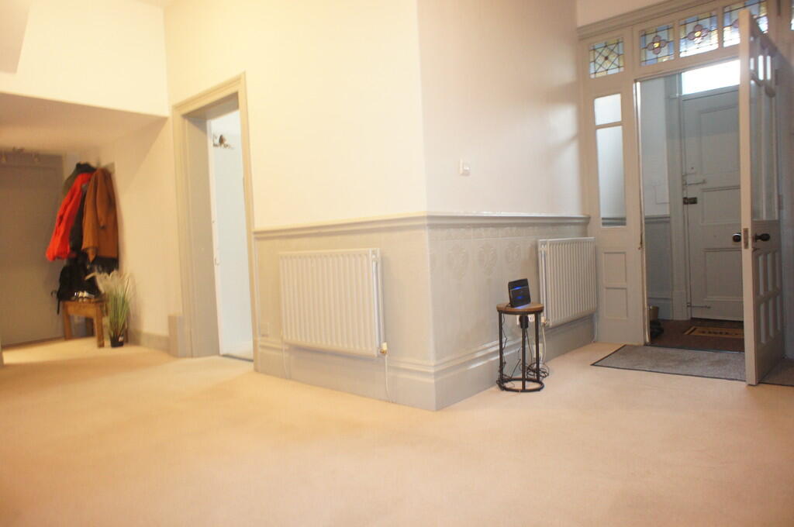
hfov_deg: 73.8
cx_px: 397
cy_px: 264
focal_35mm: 24
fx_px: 529
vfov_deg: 53.0
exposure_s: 1/20
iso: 800
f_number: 2.8
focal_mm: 16
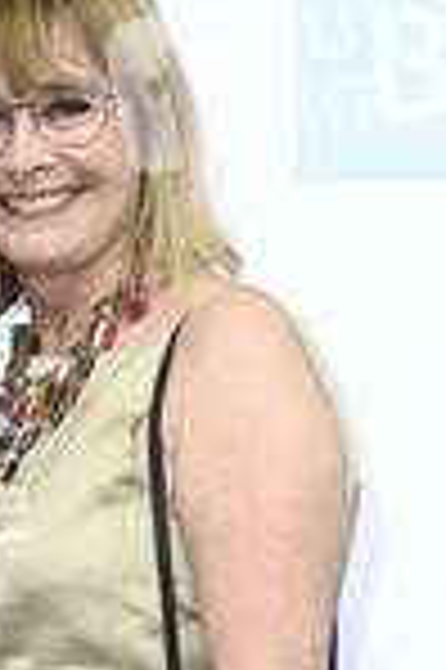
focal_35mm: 167
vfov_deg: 12.1
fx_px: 3110
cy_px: 742
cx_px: -72
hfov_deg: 8.1
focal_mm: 62
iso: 400
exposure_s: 1/250
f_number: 6.3
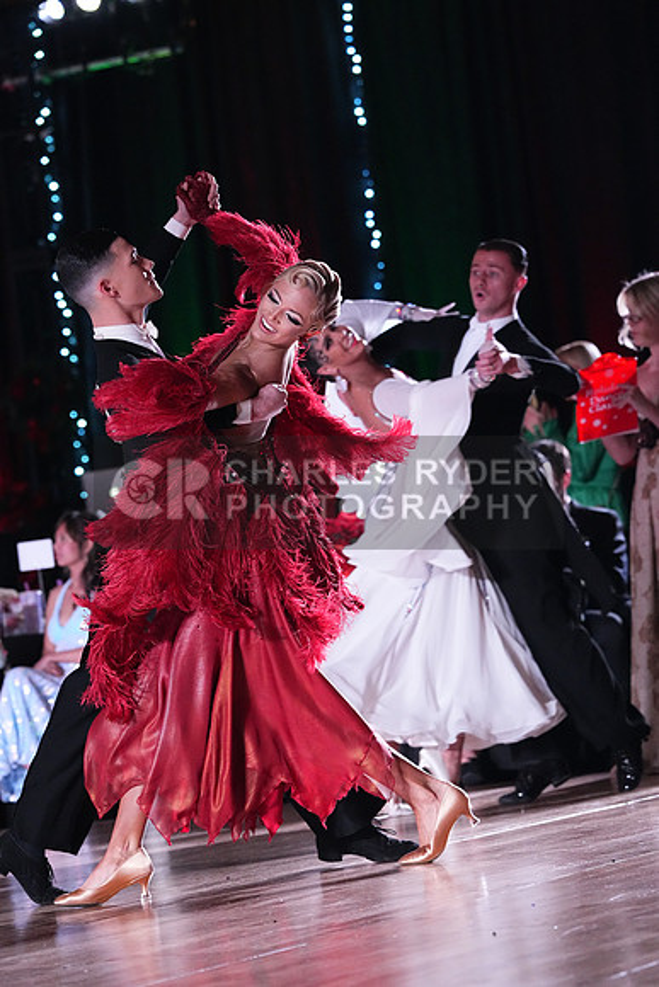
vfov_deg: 13.3
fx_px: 4226
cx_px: 330
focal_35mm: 154
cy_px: 494
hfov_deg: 8.9
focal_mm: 154
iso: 10000
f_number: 5
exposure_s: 1/400
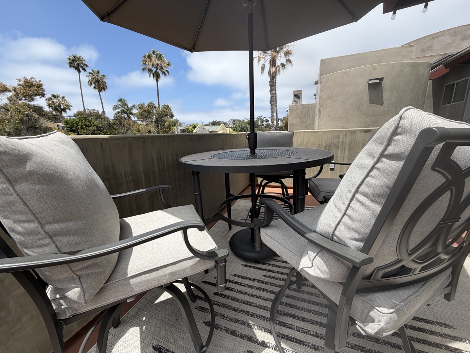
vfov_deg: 85.7
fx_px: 190
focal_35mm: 14
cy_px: 176
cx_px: 235
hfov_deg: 102.1
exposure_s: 1/770
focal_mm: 2.22
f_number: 2.2
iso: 25
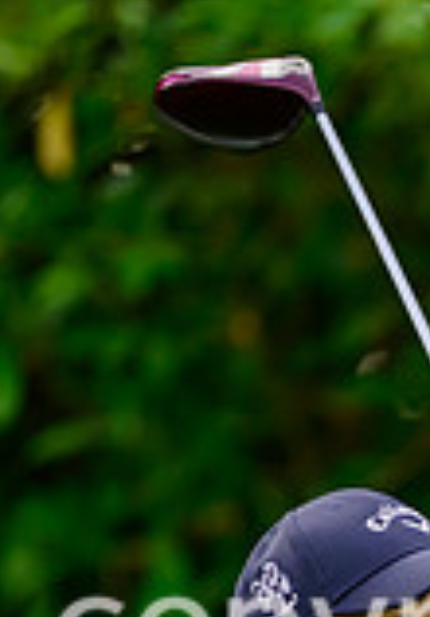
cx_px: 833
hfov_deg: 1.5
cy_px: 853
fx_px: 16140
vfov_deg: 2.2
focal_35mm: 928
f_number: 2.8
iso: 1600
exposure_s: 1/2500
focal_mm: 200
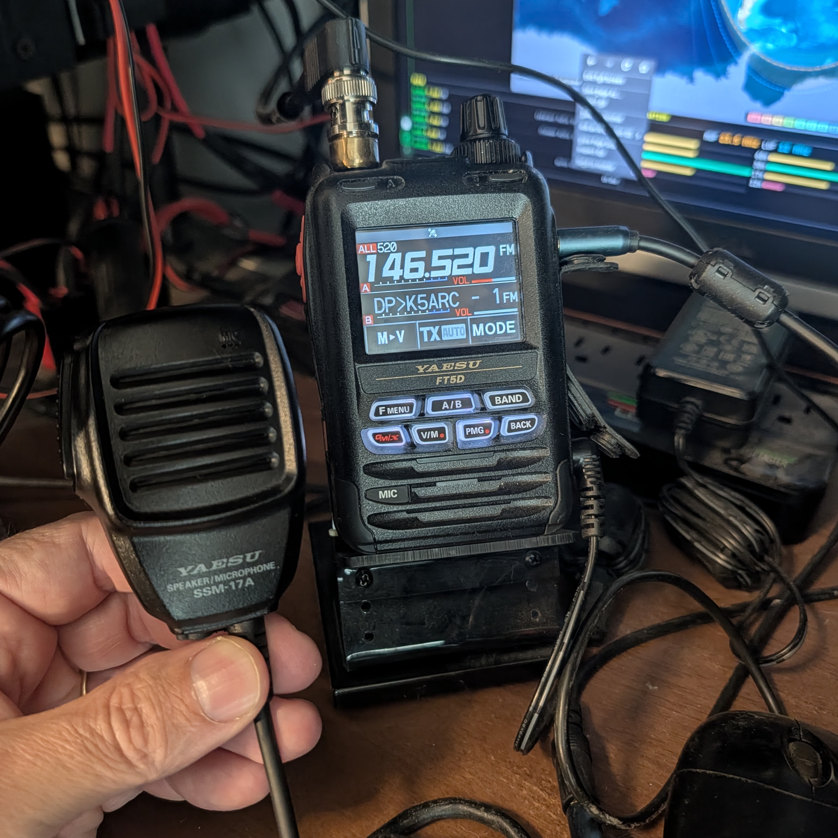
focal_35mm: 30
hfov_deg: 54.0
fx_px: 822
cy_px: 406
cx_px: 394
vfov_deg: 54.0
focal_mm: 6.9
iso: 93
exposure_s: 1/120
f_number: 1.68
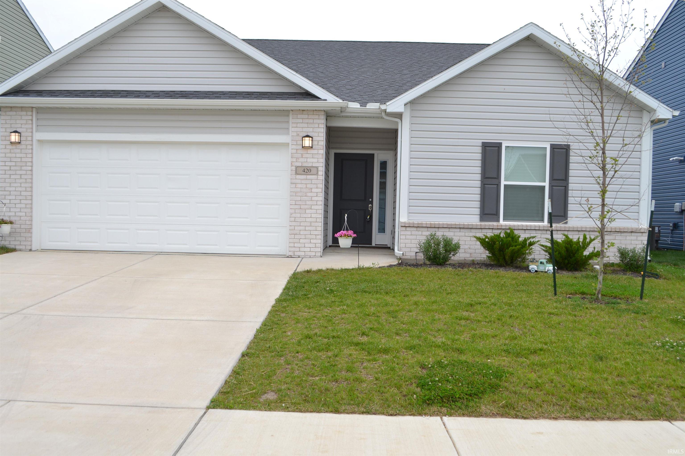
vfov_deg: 40.0
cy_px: 228
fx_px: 628
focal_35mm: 33
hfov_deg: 57.2
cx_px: 342
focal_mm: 22
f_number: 7.1
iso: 100
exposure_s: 1/200
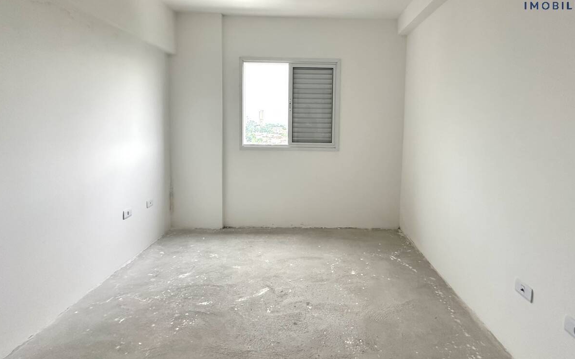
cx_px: 312
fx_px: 282
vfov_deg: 64.3
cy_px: 142
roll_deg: -1.7
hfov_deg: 90.9
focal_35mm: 18
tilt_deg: -3.8
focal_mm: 2.22
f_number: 2.2
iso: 160
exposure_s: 1/99
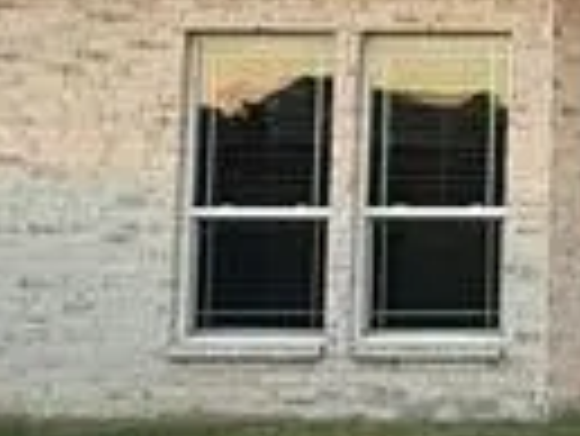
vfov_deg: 13.2
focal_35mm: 111
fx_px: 1862
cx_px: 998
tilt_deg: +5.5
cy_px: -13
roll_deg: -0.6
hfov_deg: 15.5
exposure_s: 1/271
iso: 50
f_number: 2.2
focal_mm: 2.22
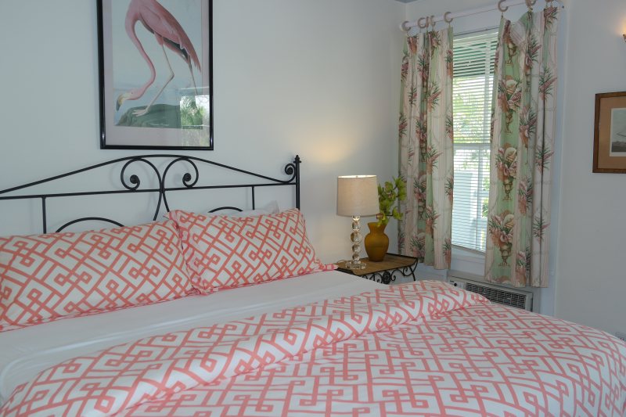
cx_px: 313
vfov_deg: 40.0
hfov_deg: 57.2
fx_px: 574
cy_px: 208
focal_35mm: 33
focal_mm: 22
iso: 200
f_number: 3.5
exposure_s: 1/80
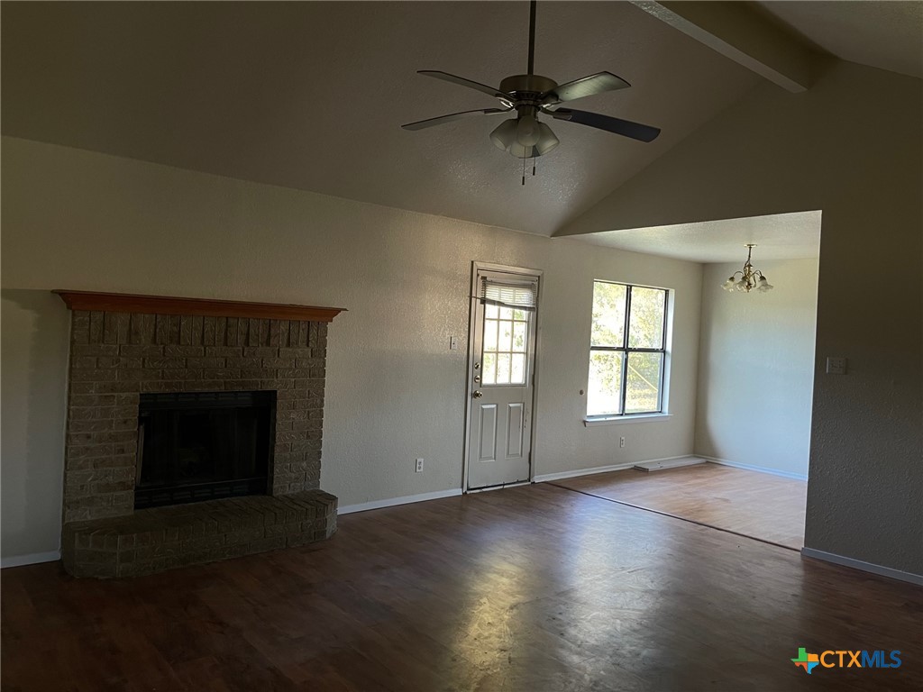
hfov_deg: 67.3
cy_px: 346
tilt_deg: -1.1
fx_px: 693
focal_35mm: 26
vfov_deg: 53.1
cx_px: 462
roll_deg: -3.1
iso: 250
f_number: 1.6
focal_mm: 5.1
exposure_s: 1/60
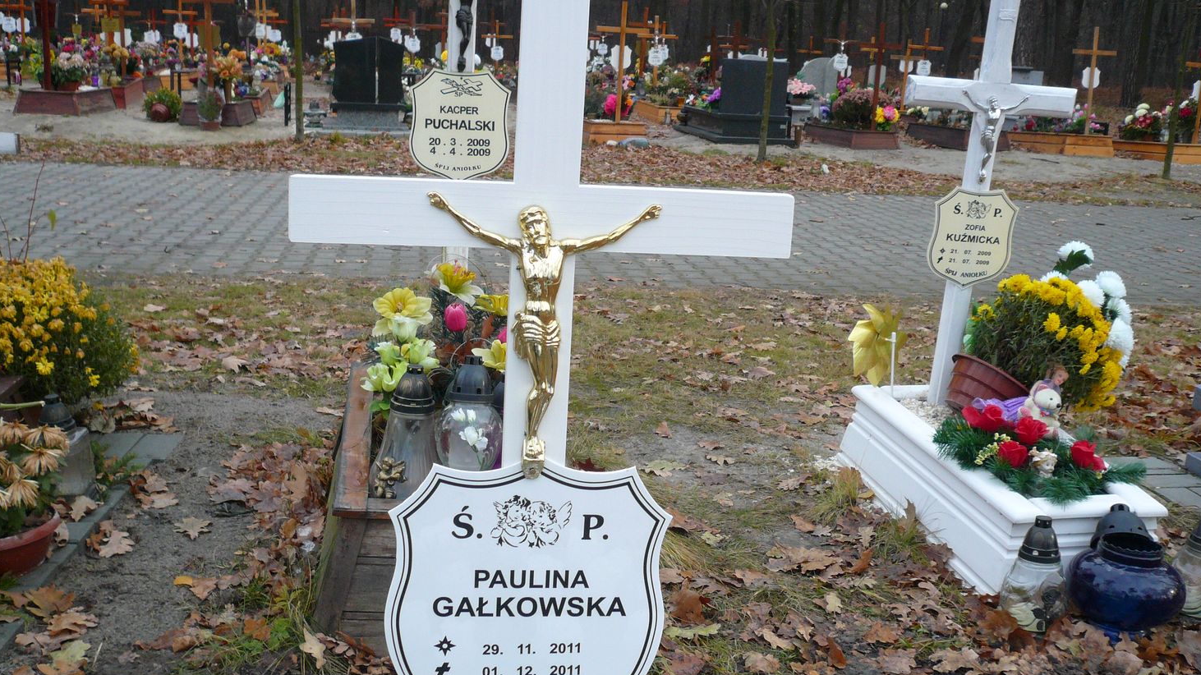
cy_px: 383
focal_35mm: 38
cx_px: 598
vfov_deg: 31.1
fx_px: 1210
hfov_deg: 52.8
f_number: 3
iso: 100
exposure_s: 1/250
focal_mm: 5.4
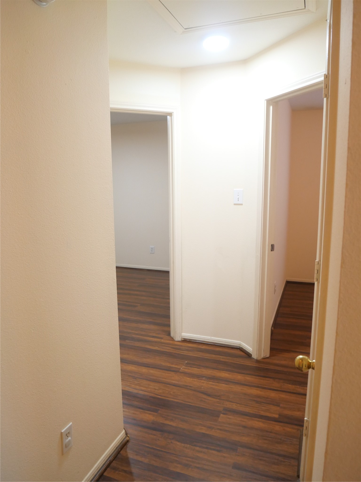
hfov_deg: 56.8
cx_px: 180
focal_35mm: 24
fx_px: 334
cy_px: 241
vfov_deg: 71.6
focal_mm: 12
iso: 1600
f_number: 3.5
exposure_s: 1/60
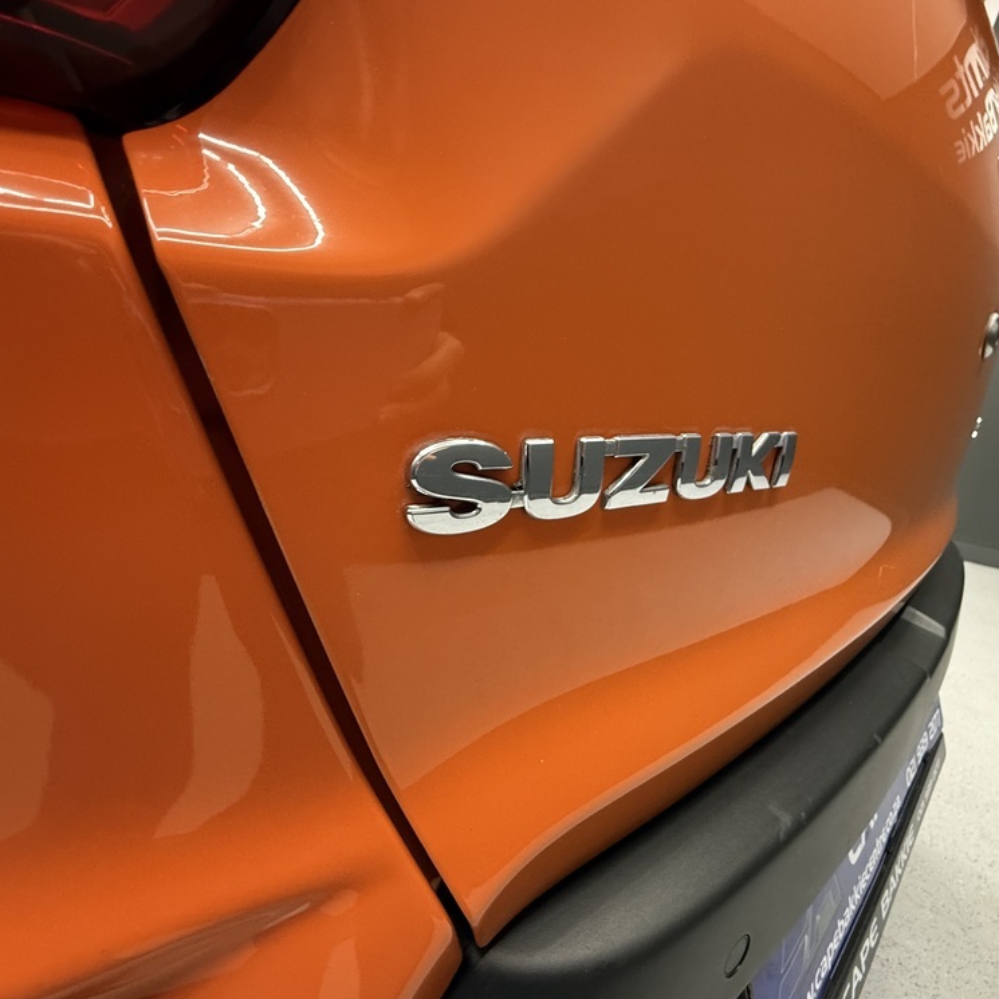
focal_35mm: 17
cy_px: 495
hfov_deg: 83.5
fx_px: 555
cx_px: 569
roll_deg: -4.5
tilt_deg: -12.6
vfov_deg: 84.0
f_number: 2.2
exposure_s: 1/50
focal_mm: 2.22
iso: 500
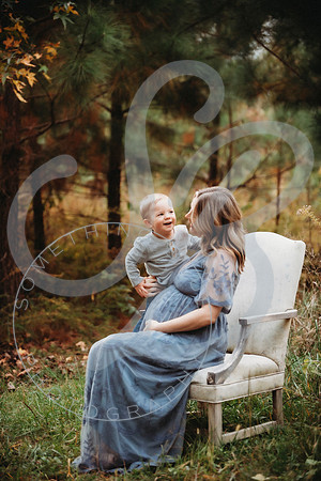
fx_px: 1311
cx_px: 160
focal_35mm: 98
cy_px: 240
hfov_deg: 14.0
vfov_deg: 20.8
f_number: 2.8
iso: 400
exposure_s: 1/250
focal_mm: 98
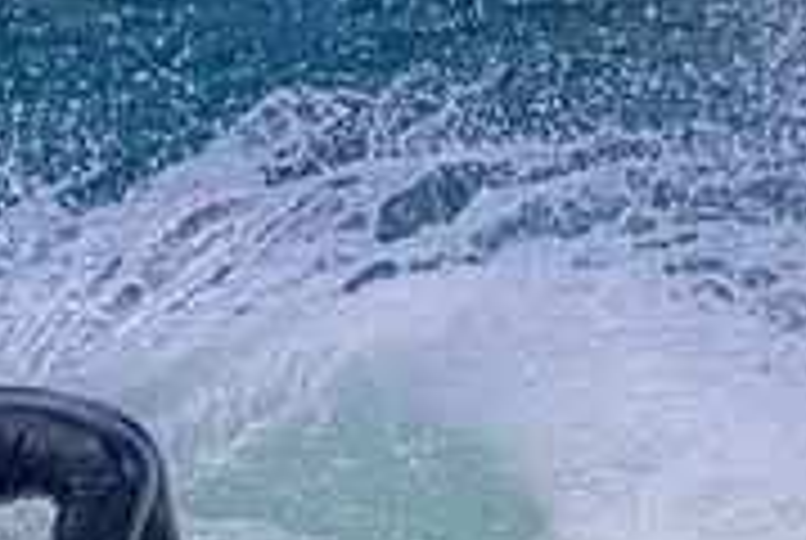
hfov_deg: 0.8
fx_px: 58038
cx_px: 131
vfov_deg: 0.5
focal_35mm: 2588
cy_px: 790
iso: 1600
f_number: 11
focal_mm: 800
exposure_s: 1/1600
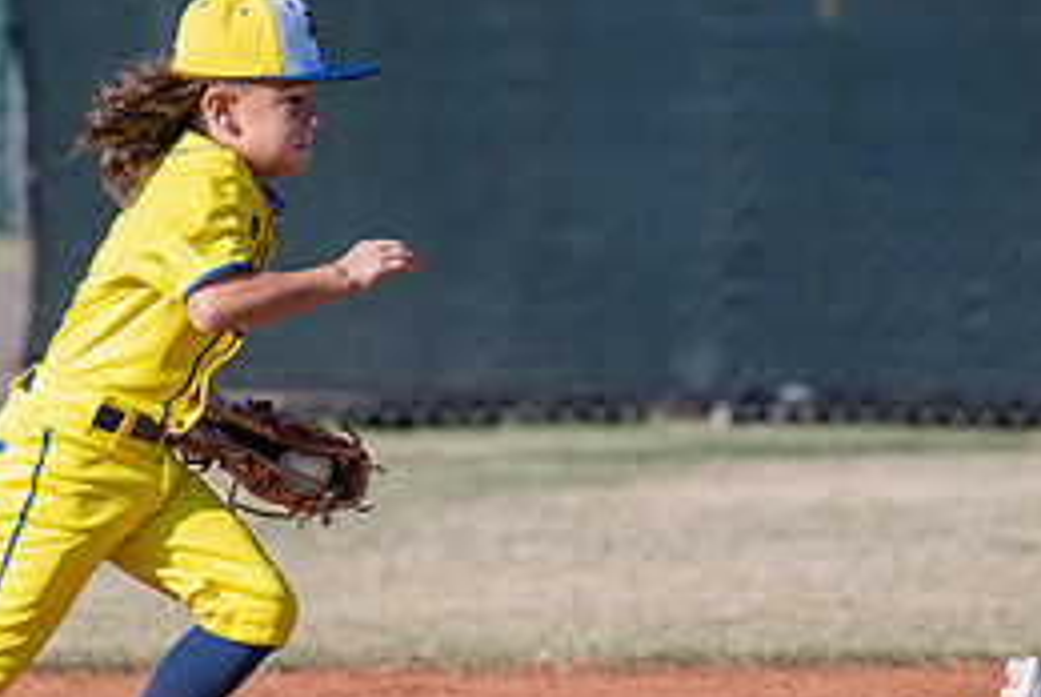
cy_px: 602
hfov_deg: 3.0
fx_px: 19656
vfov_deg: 2.0
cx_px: 896
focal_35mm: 679
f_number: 5.6
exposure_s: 1/1000
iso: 220
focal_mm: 270
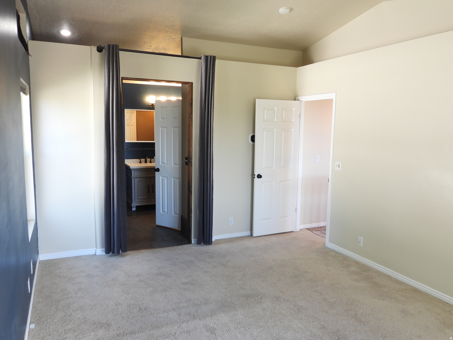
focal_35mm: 28
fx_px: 366
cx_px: 226
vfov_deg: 49.7
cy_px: 170
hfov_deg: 63.4
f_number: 2.8
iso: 110
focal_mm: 5
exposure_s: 1/30
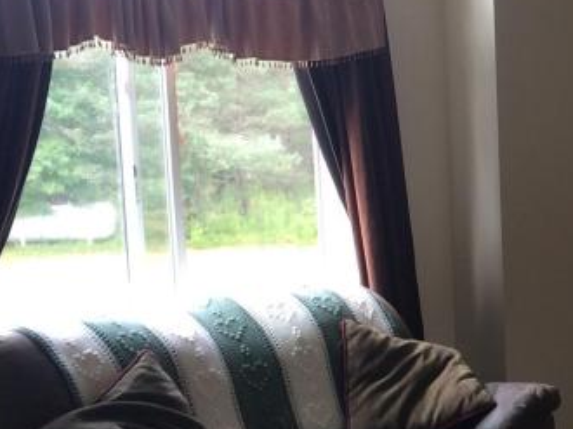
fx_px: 1489
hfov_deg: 20.3
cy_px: 283
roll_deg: +0.8
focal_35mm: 90
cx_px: 707
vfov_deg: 16.4
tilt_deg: -8.8
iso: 40
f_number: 2.2
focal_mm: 4.15
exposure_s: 1/60
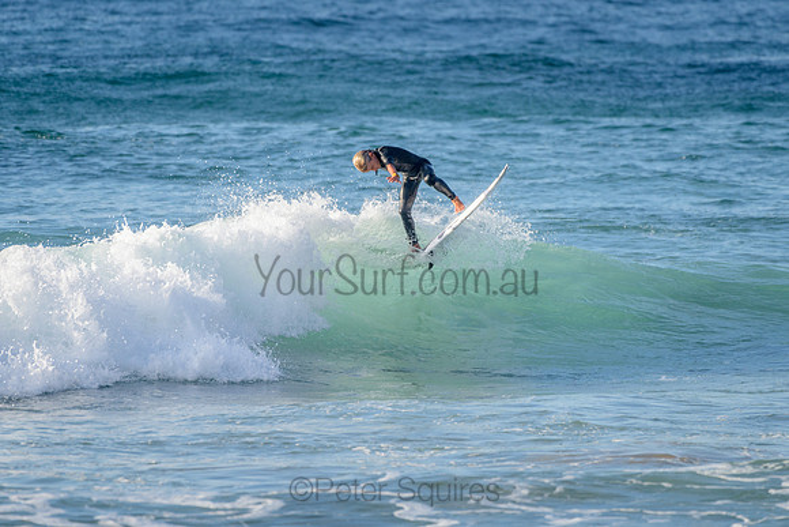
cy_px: 270
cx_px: 404
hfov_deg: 3.4
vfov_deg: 2.2
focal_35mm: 613
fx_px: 13436
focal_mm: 500
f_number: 5.6
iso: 250
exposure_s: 1/1250
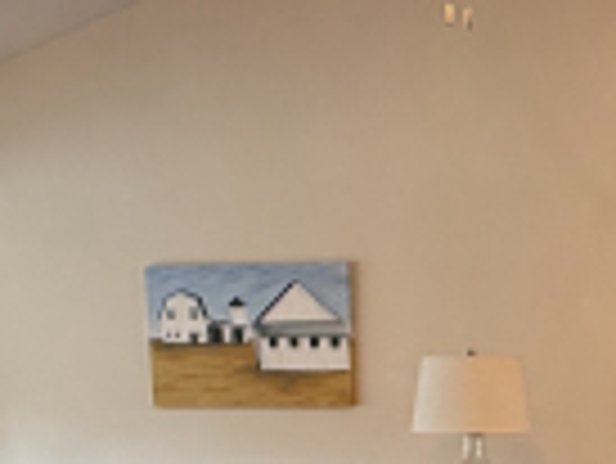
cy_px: 532
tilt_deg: -7.9
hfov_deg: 27.7
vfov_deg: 20.5
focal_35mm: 68
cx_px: 533
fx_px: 1211
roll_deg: -0.5
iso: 200
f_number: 2.2
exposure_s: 1/60
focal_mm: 2.22
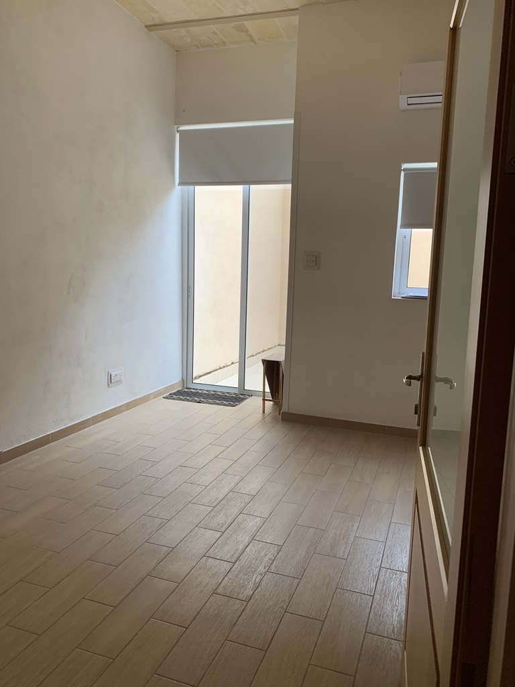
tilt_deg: -5.3
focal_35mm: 26
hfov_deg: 53.1
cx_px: 258
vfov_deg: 67.3
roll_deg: -1.5
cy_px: 344
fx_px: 516
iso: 100
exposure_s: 1/94
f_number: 1.8
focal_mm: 4.25
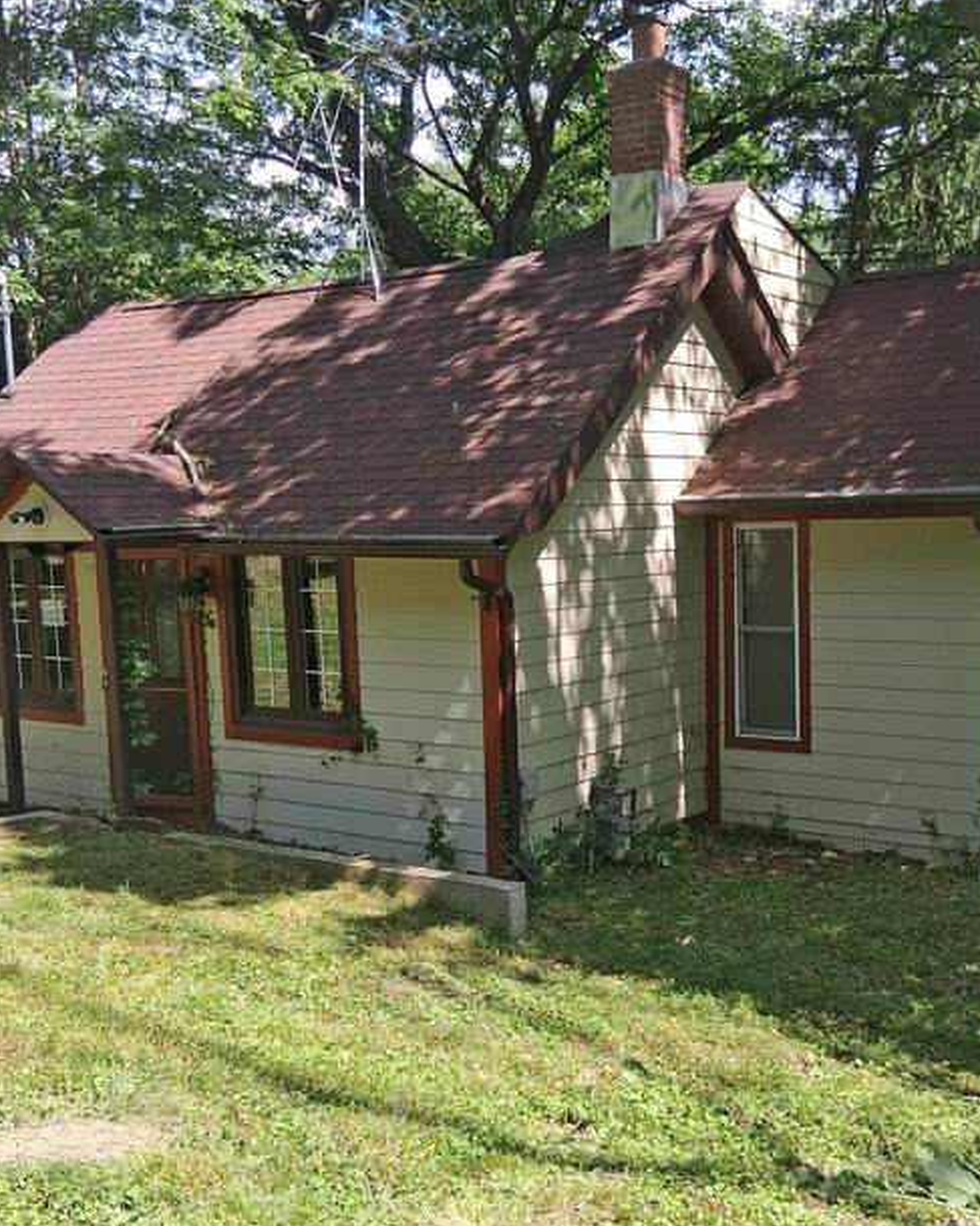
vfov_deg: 45.8
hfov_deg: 37.2
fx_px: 1451
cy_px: 656
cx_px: 596
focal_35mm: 40
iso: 25
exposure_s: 1/250
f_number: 1.8
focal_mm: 3.98
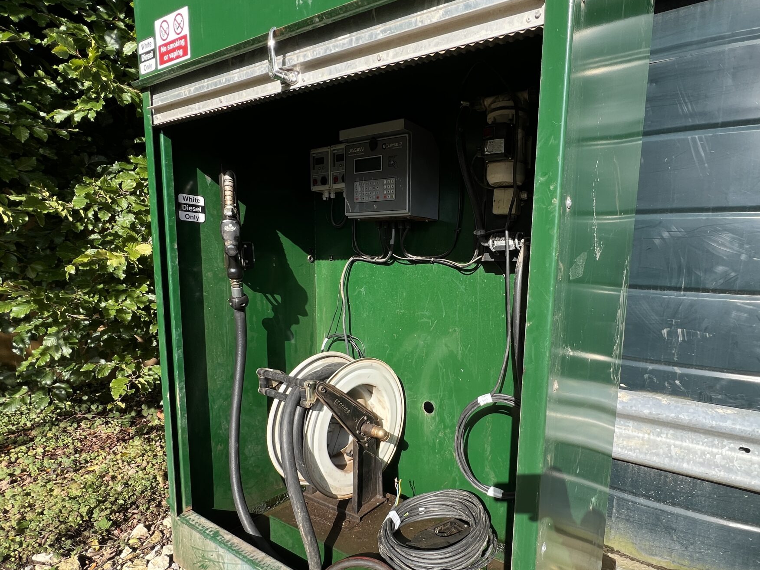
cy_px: 330
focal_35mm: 19
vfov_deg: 68.3
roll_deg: -2.6
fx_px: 417
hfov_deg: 83.6
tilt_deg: -10.4
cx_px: 458
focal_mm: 1.57
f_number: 1.8
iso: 32
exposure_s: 1/536
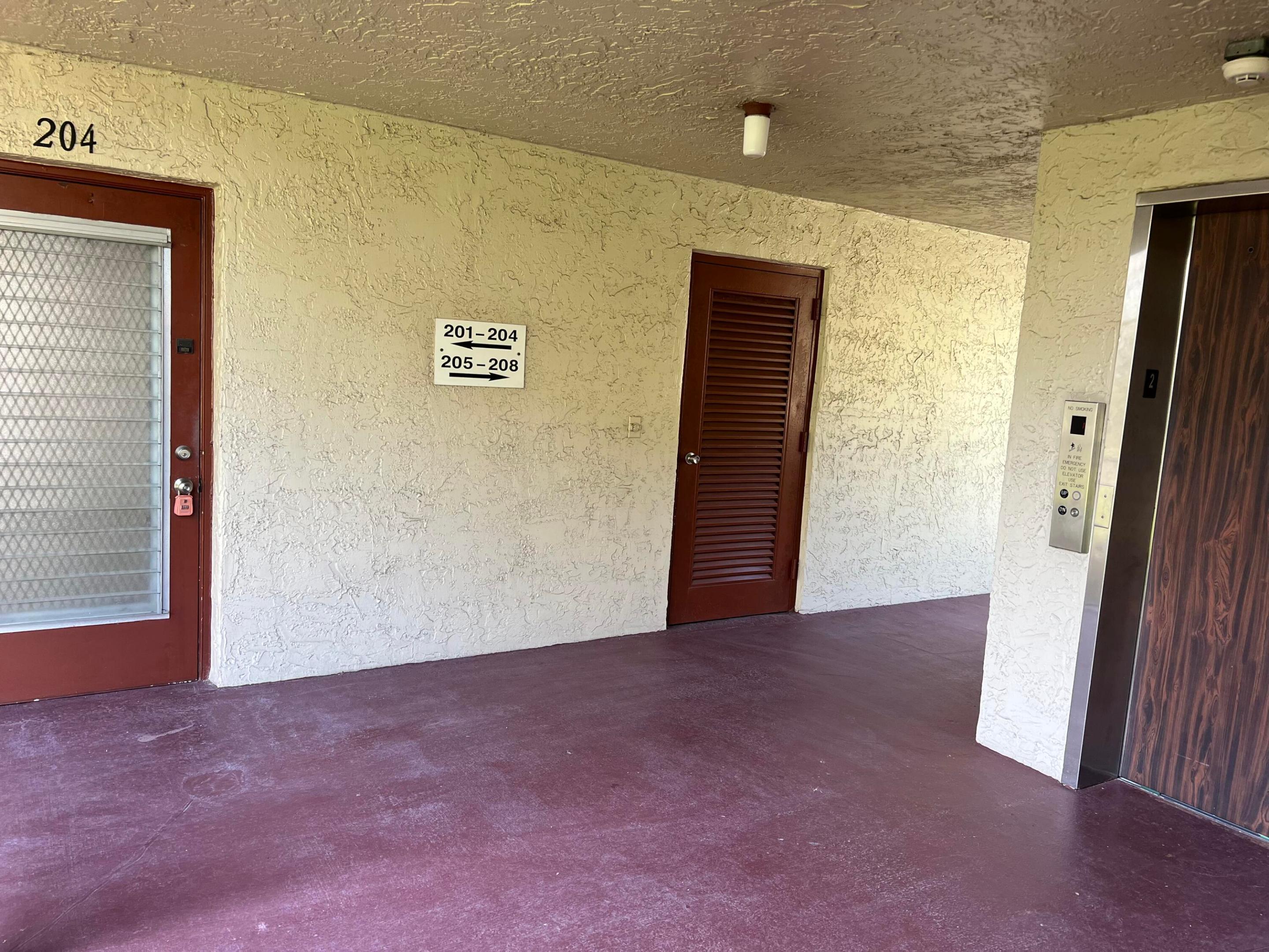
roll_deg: -3.8
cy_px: 476
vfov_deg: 53.1
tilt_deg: -6.8
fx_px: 953
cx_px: 634
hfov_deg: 67.3
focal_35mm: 26
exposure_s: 1/121
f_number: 1.5
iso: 80
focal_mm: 5.7
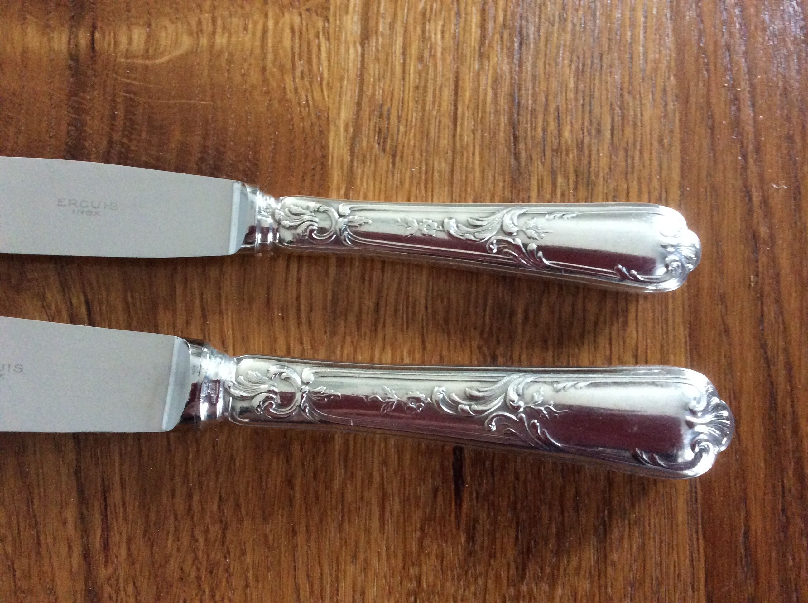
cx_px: 404
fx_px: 746
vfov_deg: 44.1
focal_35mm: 32
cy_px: 302
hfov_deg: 56.9
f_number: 2.4
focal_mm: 3.3
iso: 320
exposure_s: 1/17
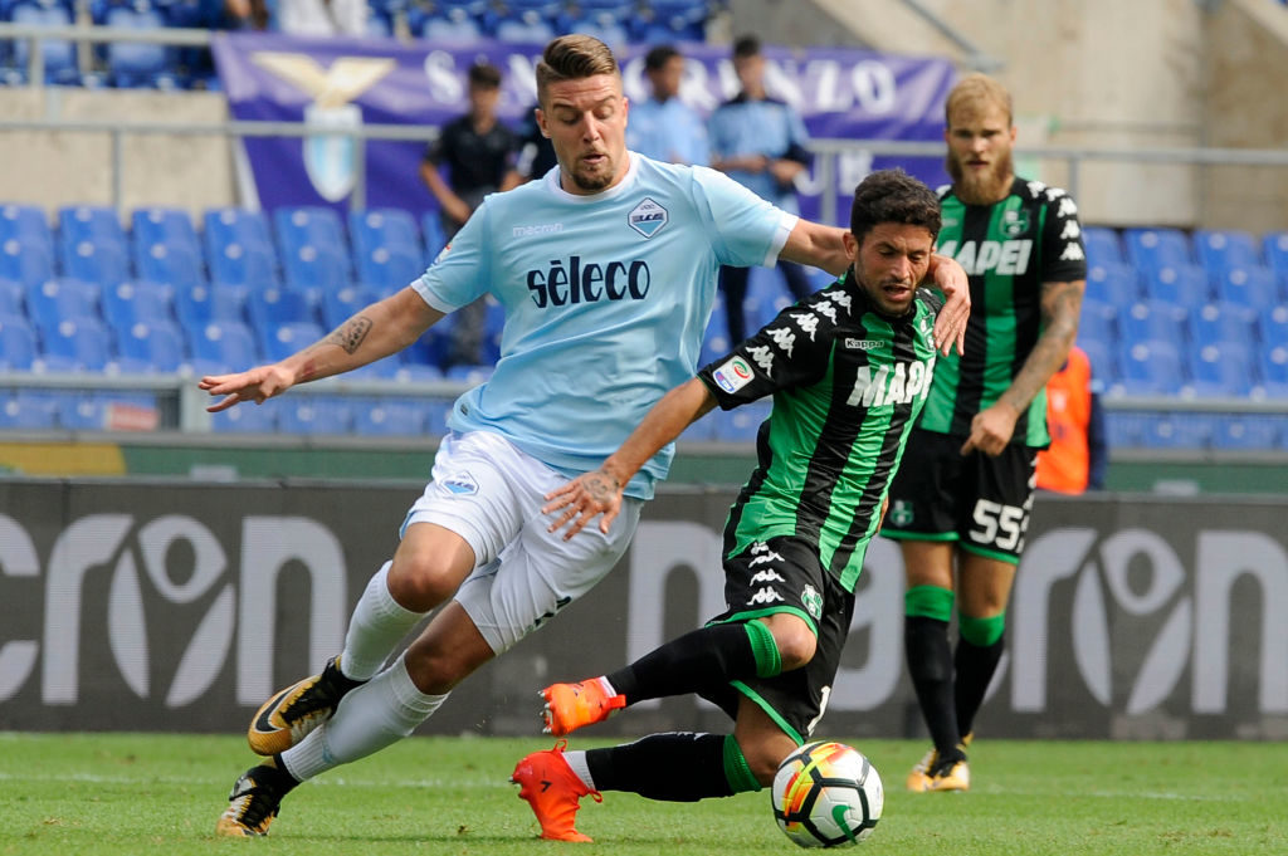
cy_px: 428
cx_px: 644
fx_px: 14299
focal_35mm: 400
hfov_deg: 5.2
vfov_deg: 3.4
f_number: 6.3
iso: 640
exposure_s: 1/800
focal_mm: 400
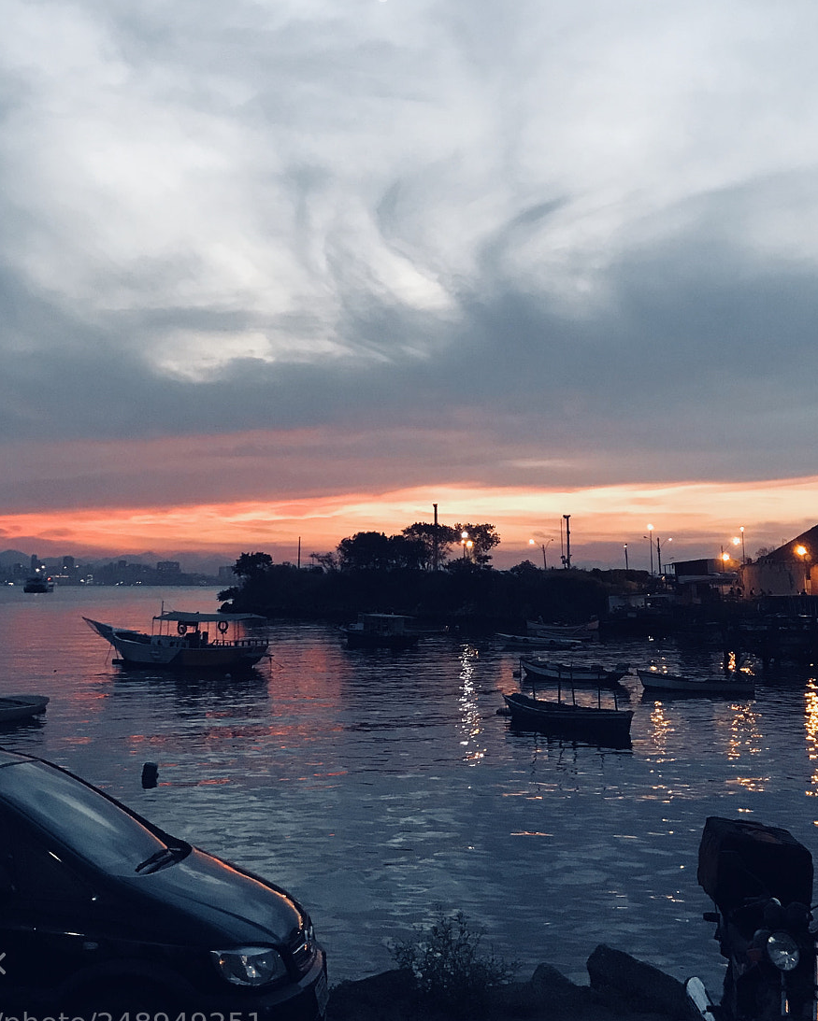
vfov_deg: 45.2
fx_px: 1210
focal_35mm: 40
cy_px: 349
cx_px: 335
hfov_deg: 37.2
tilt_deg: +12.8
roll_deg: +0.2
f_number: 1.8
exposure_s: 1/15
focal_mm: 3.99
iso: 64
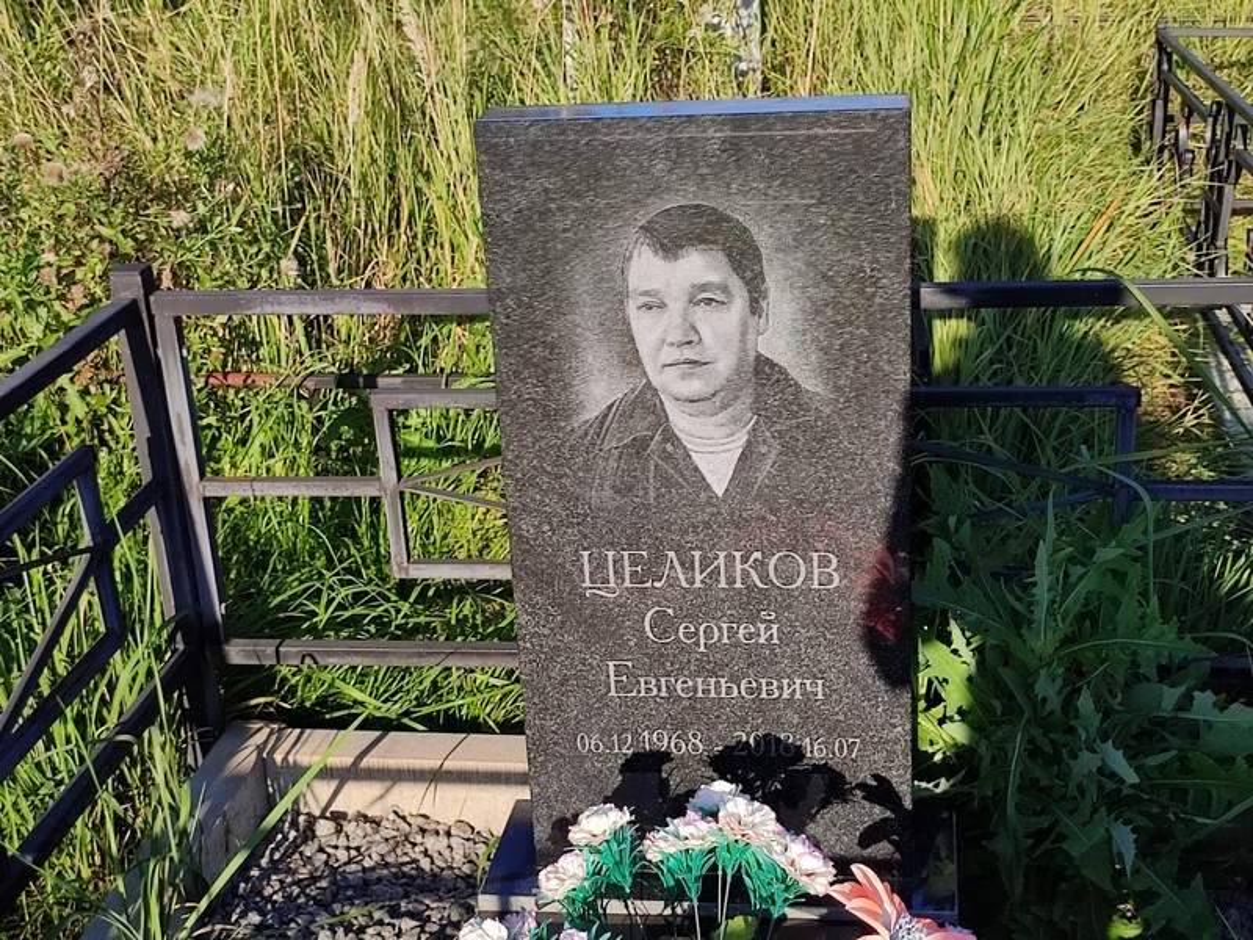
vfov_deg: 54.9
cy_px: 470
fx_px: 905
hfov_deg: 69.4
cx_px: 626
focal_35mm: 25
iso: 50
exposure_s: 1/632
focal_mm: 6.04
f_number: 1.9
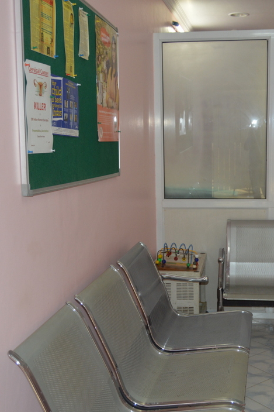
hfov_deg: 29.0
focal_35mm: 46
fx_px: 525
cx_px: 188
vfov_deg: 42.7
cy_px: 215
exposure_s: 1/60
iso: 400
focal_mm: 18
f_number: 3.5
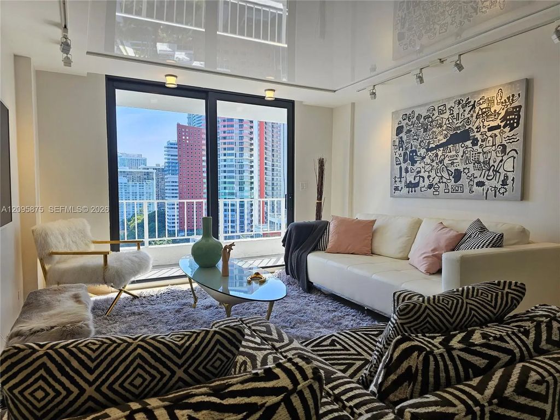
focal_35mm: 23
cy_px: 210
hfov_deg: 73.9
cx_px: 280
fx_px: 372
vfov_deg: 58.9
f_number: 1.7
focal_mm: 6.3
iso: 50
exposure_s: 1/180
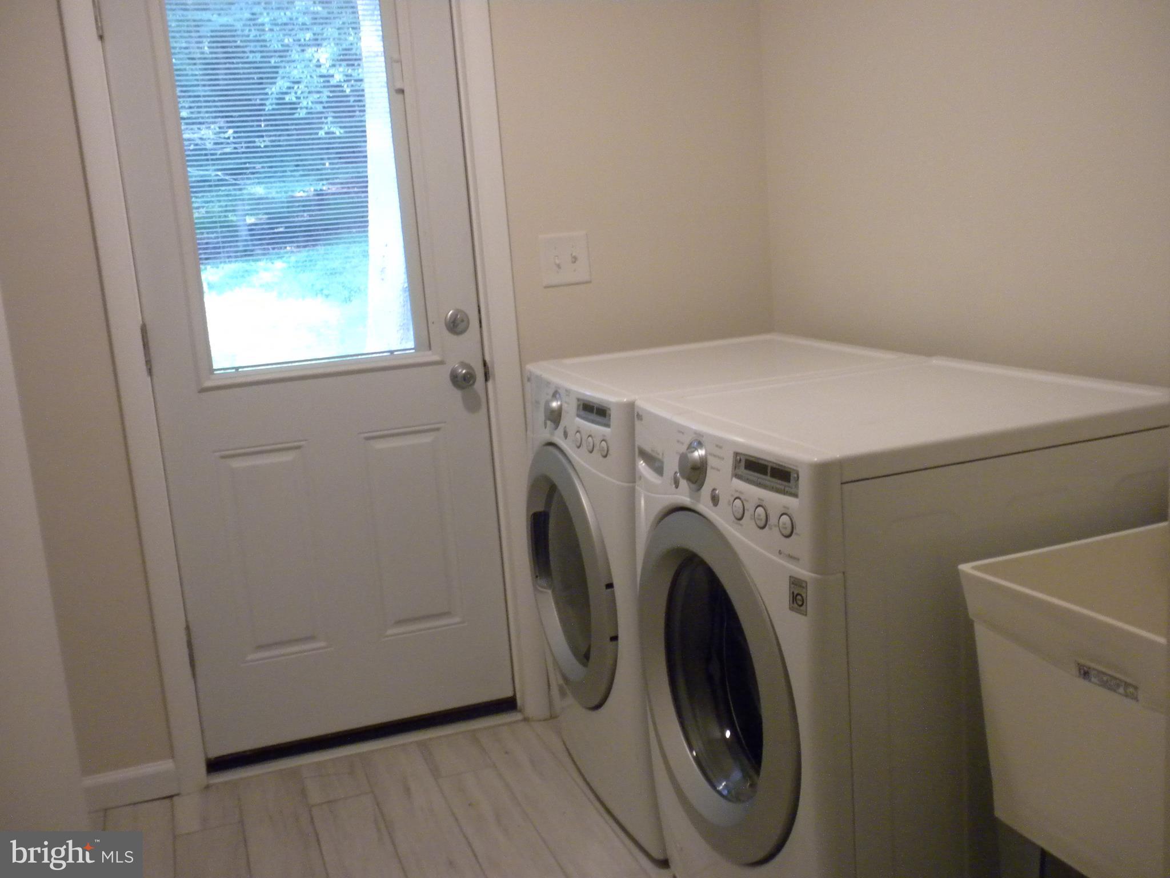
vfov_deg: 38.7
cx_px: 585
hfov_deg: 50.1
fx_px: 1251
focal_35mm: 37
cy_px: 439
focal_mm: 6.6
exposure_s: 1/38.4
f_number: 3.5
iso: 400
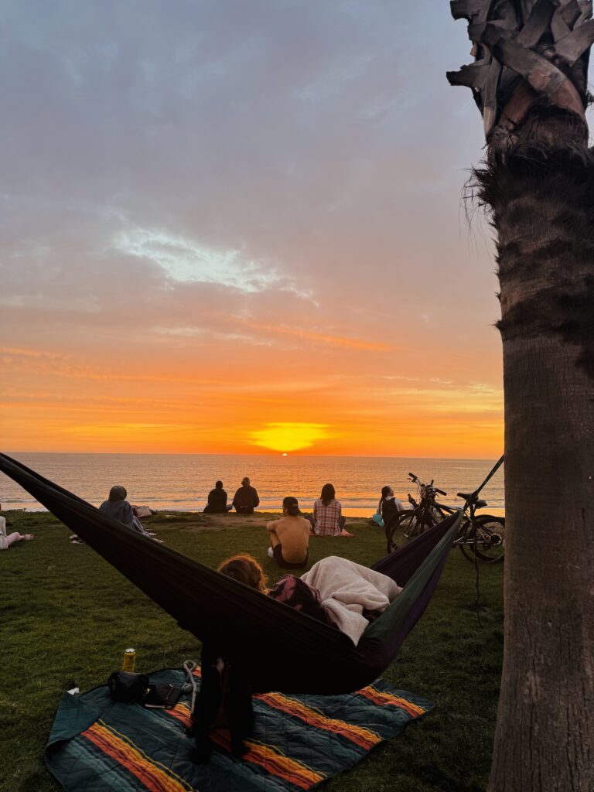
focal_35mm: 24
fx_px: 549
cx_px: 297
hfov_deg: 56.8
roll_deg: -0.9
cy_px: 396
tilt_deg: +6.2
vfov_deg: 71.6
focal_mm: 6.76
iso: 50
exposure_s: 1/124
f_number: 1.78
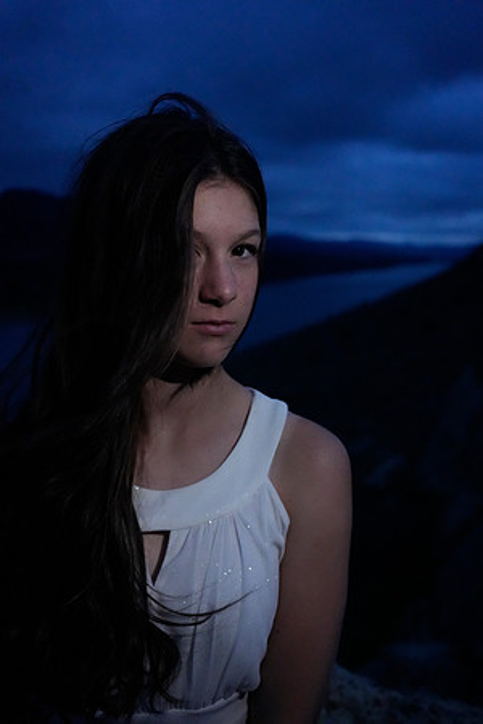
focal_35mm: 35
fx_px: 704
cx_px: 242
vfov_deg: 54.4
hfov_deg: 37.9
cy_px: 362
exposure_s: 1/320
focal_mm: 35
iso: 12800
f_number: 4
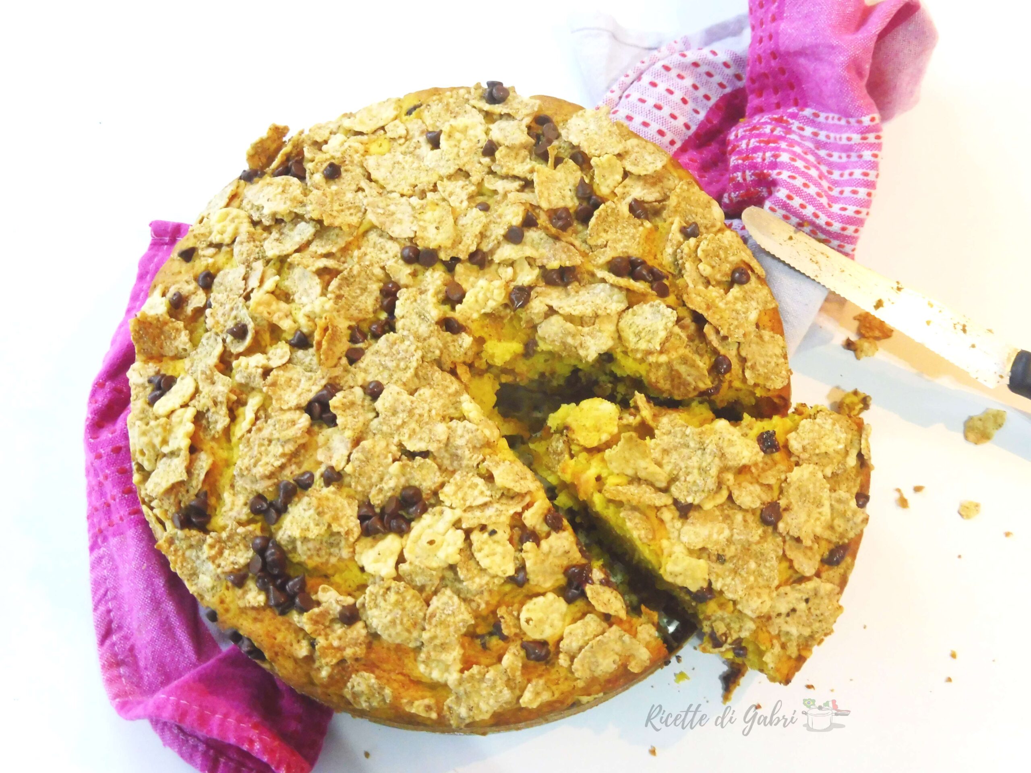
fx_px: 1221
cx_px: 516
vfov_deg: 35.1
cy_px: 386
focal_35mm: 41
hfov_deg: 45.8
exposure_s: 1/13
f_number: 3.9
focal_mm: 7.4
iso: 400
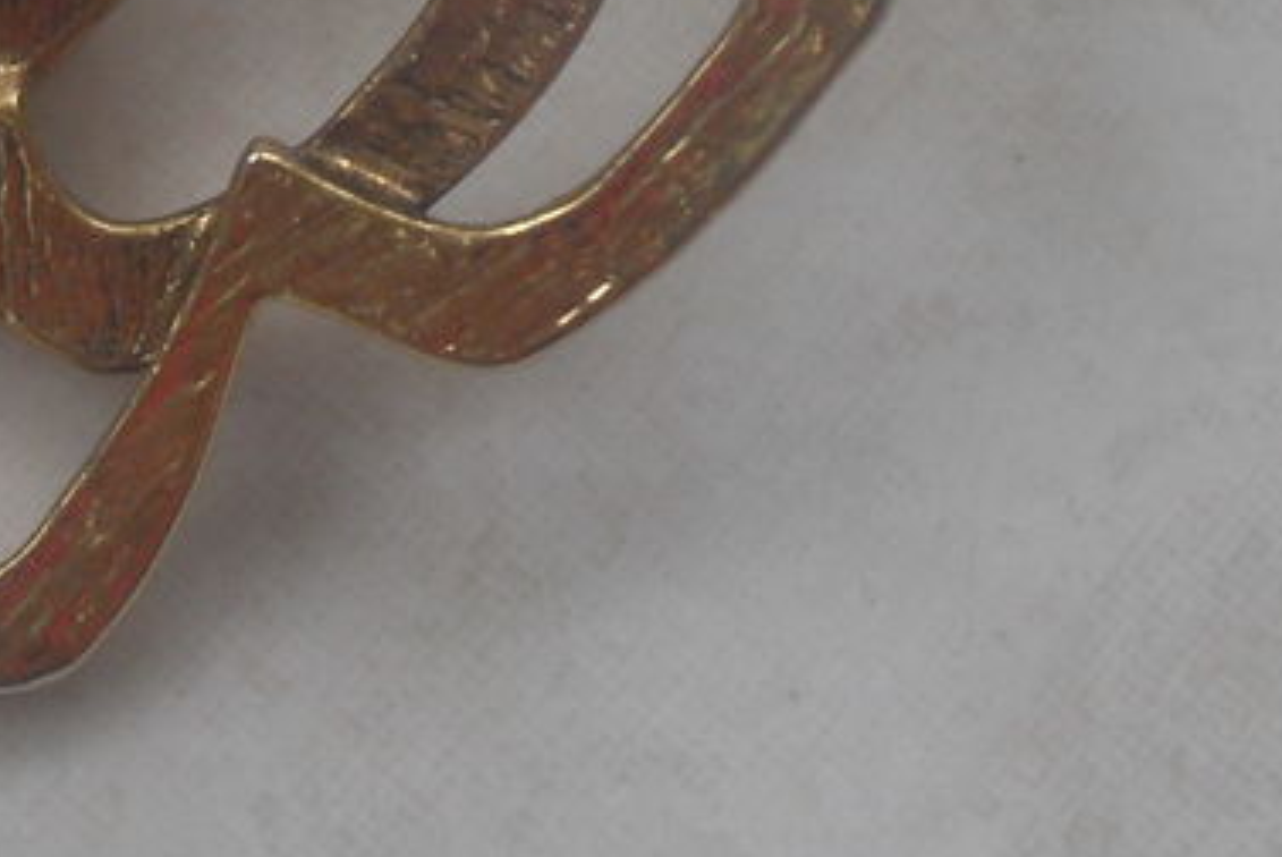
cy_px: -112
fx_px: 3635
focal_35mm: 102
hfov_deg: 19.7
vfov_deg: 13.2
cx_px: 150
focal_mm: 6.3
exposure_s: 1/60
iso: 100
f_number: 2.8
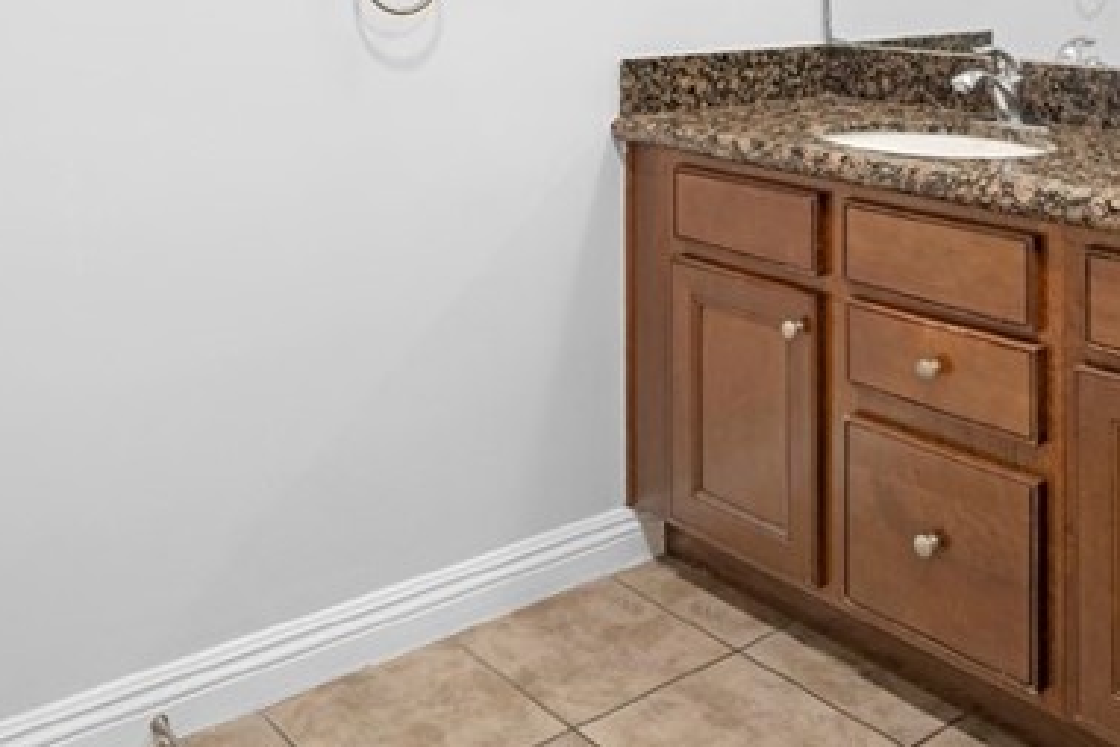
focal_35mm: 44
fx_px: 1379
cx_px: 567
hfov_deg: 44.2
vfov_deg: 27.8
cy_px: -62
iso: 125
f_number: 8
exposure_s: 1/2
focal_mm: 16.5
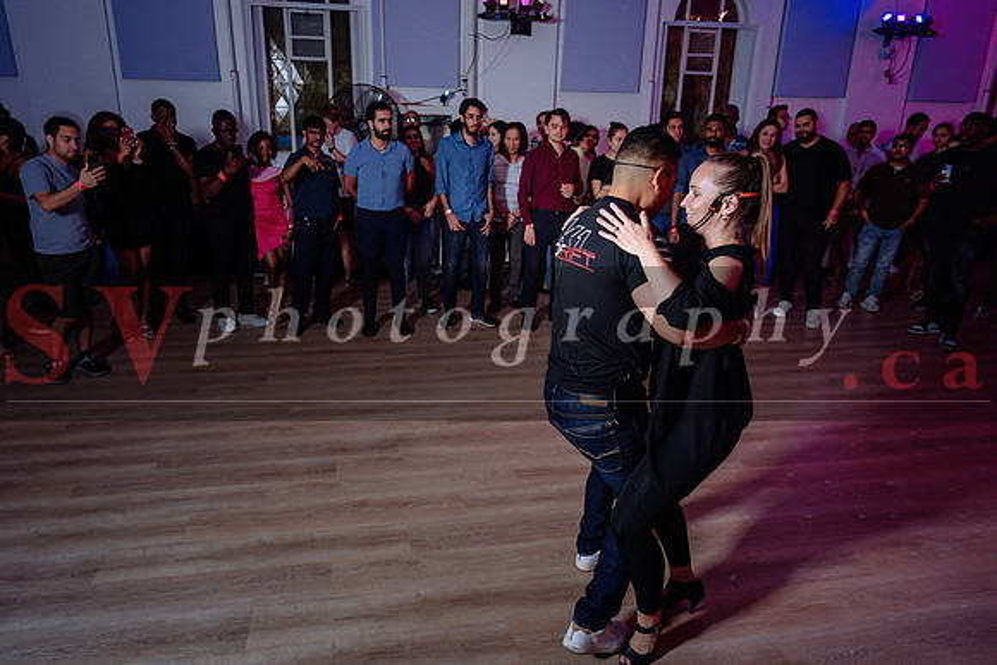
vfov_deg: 52.5
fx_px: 675
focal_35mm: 24
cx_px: 494
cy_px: 332
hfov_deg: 72.9
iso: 1000
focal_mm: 24
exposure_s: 1/50
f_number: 3.2
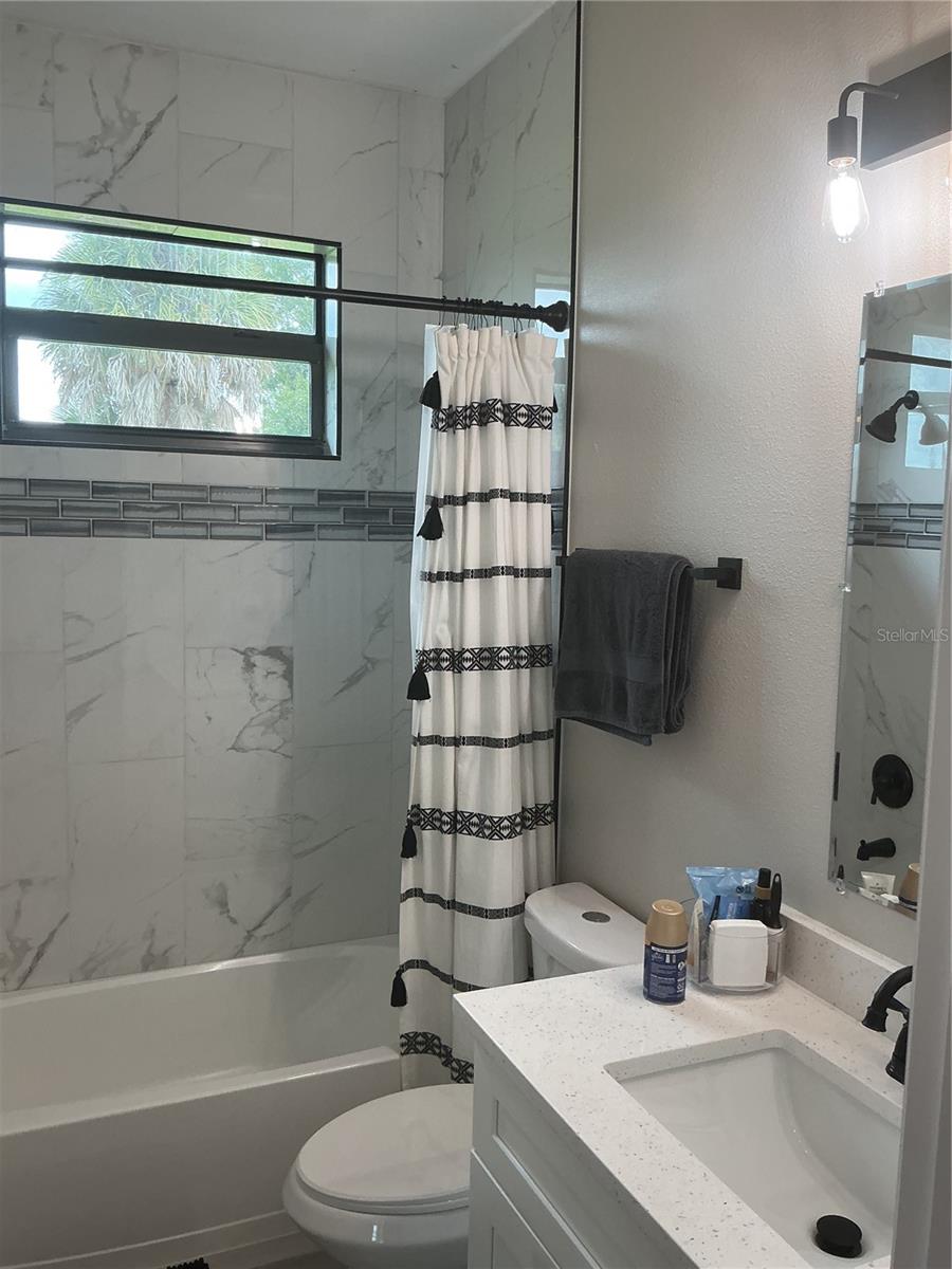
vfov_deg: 61.7
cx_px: 476
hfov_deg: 48.2
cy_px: 634
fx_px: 1063
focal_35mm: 29
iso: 40
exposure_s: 1/60
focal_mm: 3
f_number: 1.8
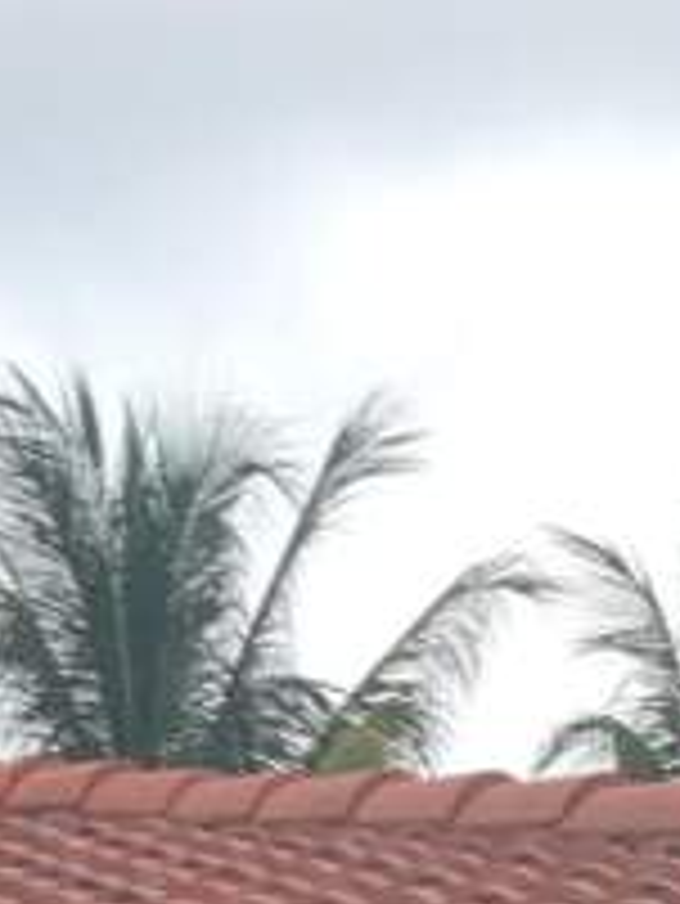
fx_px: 3611
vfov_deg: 11.3
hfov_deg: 10.7
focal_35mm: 138
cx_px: 23
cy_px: 2321
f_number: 1.8
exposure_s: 1/215
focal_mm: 5.4
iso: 40
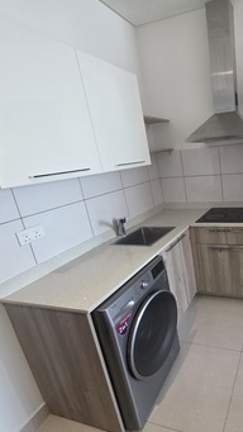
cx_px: 218
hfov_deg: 51.6
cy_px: 216
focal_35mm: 19
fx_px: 217
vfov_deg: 89.6
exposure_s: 1/50
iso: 320
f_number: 1.9
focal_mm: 2.2
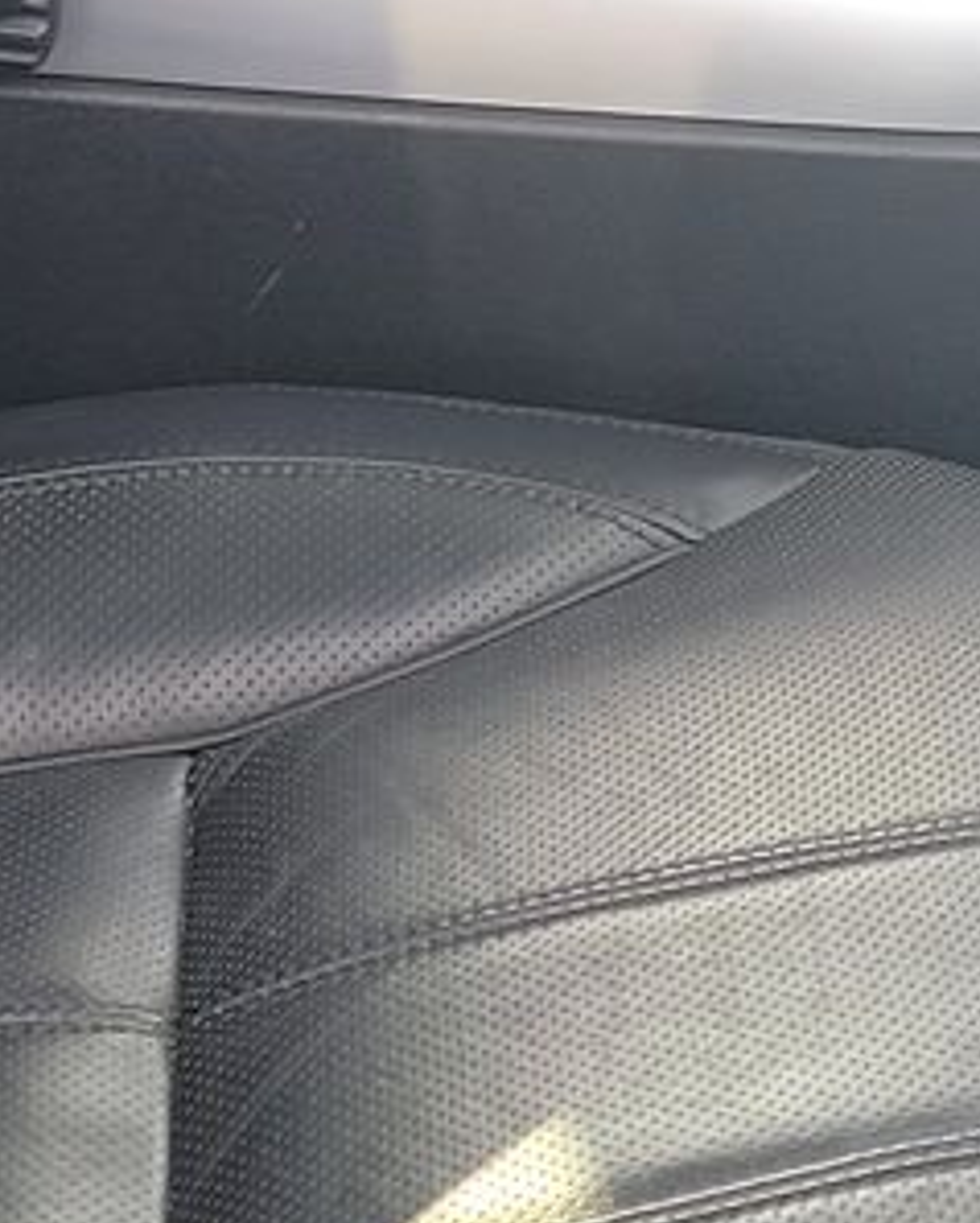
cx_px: 679
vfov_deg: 15.1
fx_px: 4563
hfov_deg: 12.2
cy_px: 194
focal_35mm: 126
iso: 79
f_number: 1.8
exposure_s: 1/120
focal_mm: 6.7
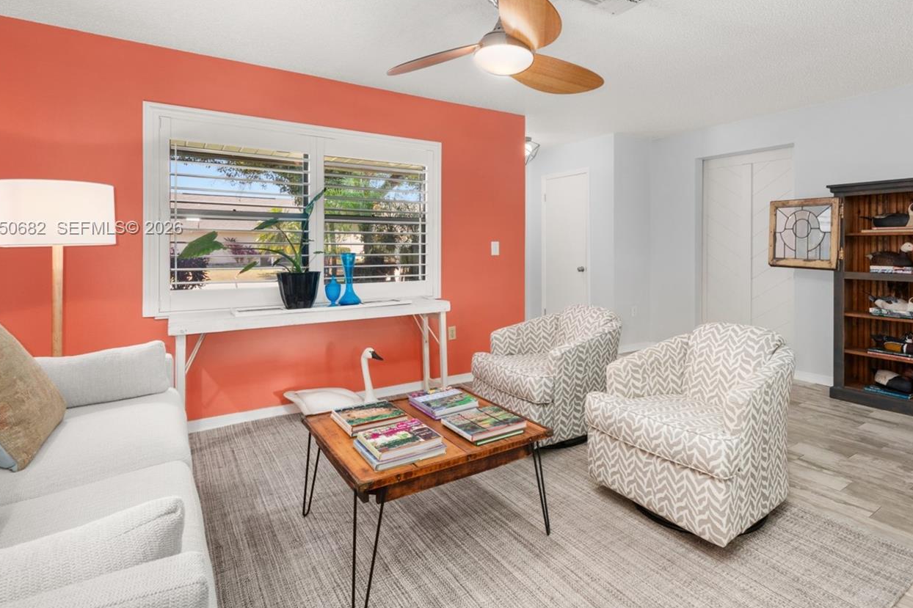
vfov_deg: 66.4
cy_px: 229
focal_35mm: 18
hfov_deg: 89.0
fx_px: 456
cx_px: 541
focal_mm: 14
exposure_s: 1/1.67
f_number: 11
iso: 400
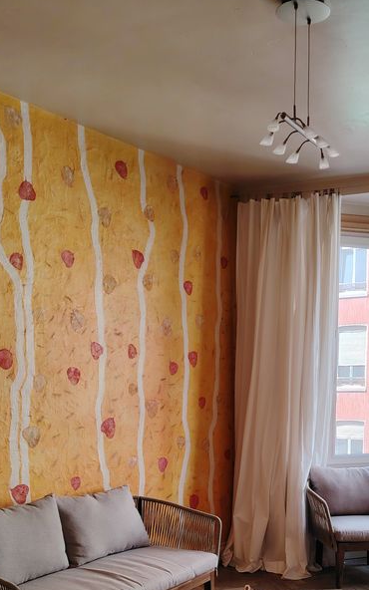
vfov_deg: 44.0
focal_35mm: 43
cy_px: 473
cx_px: 234
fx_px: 692
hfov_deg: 29.7
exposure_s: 1/100
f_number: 1.75
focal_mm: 5.25
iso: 175
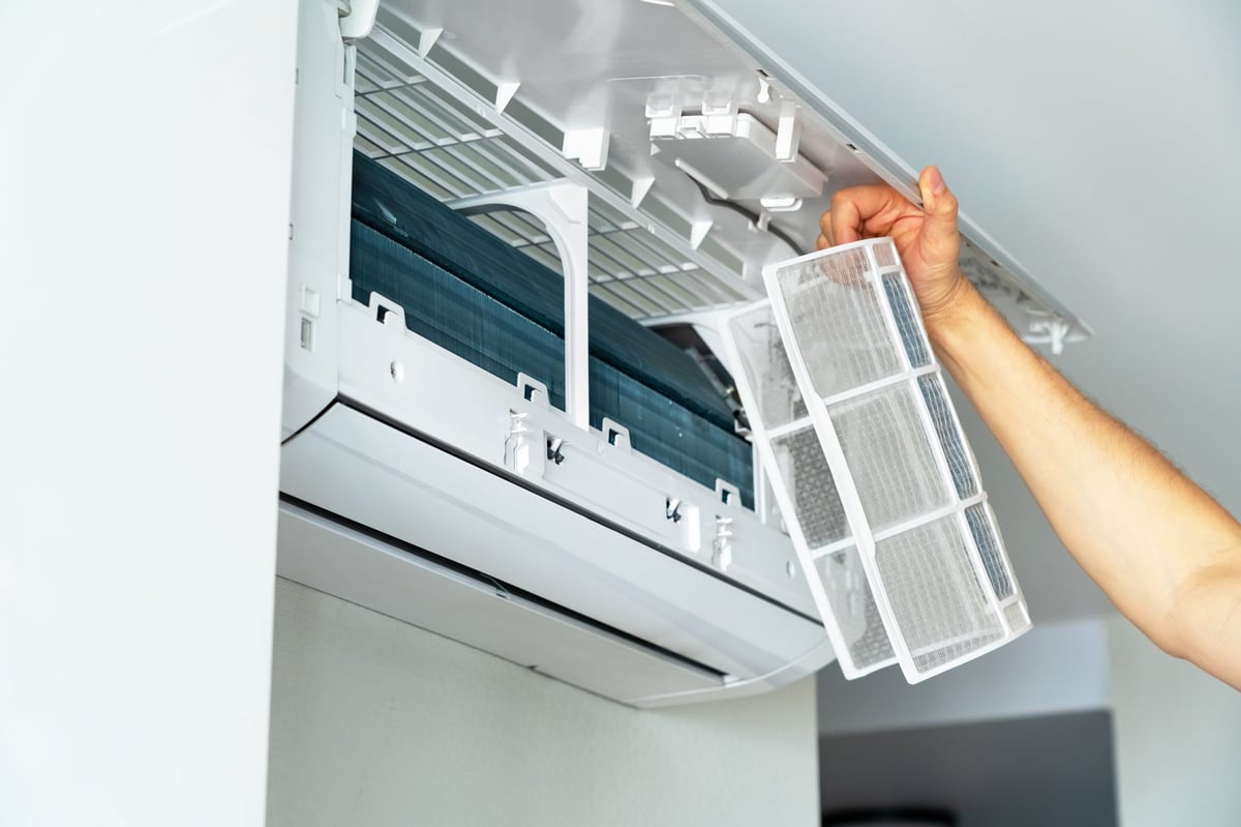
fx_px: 2619
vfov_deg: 17.9
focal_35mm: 76
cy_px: 414
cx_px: 620
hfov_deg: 26.7
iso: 320
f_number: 5.6
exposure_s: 1/50
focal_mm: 76
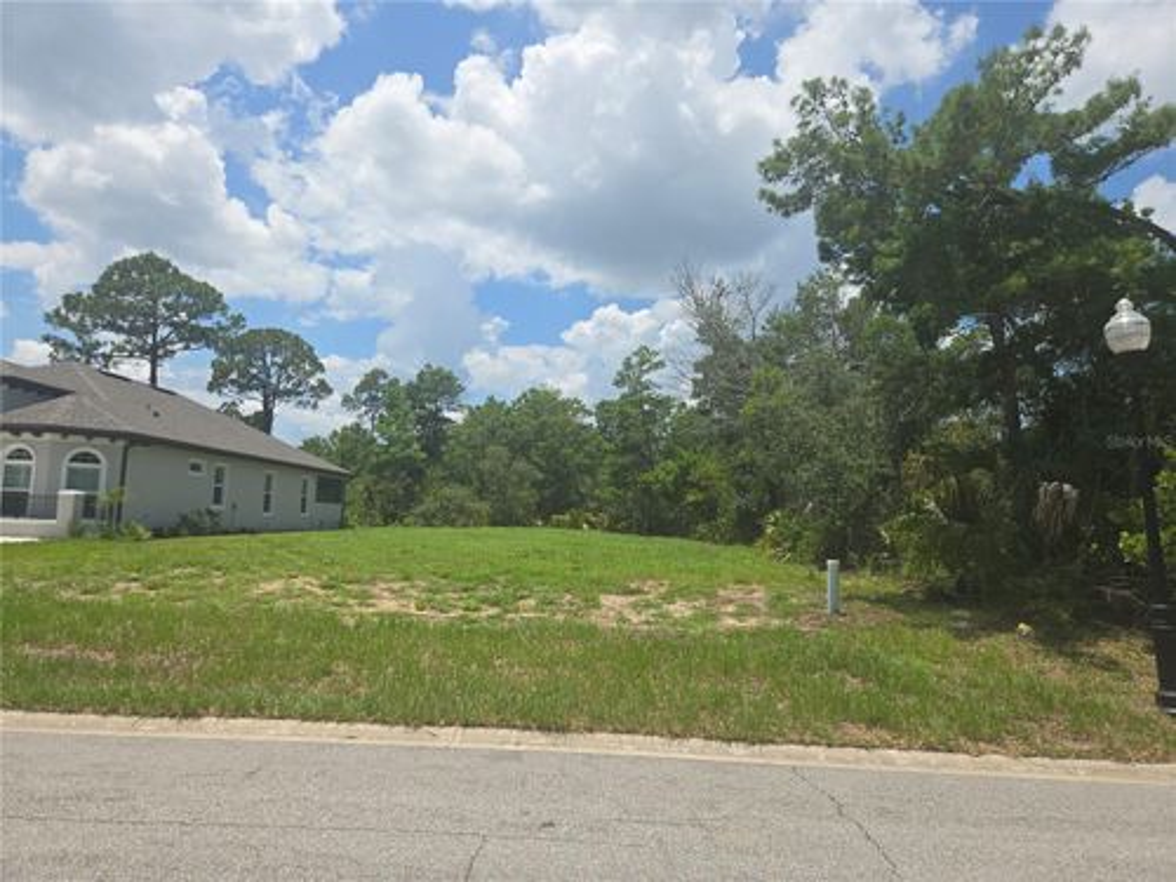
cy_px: 441
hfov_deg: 73.9
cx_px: 588
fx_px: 781
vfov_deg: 58.9
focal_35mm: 23
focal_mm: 5.4
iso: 25
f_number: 1.8
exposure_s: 1/2600
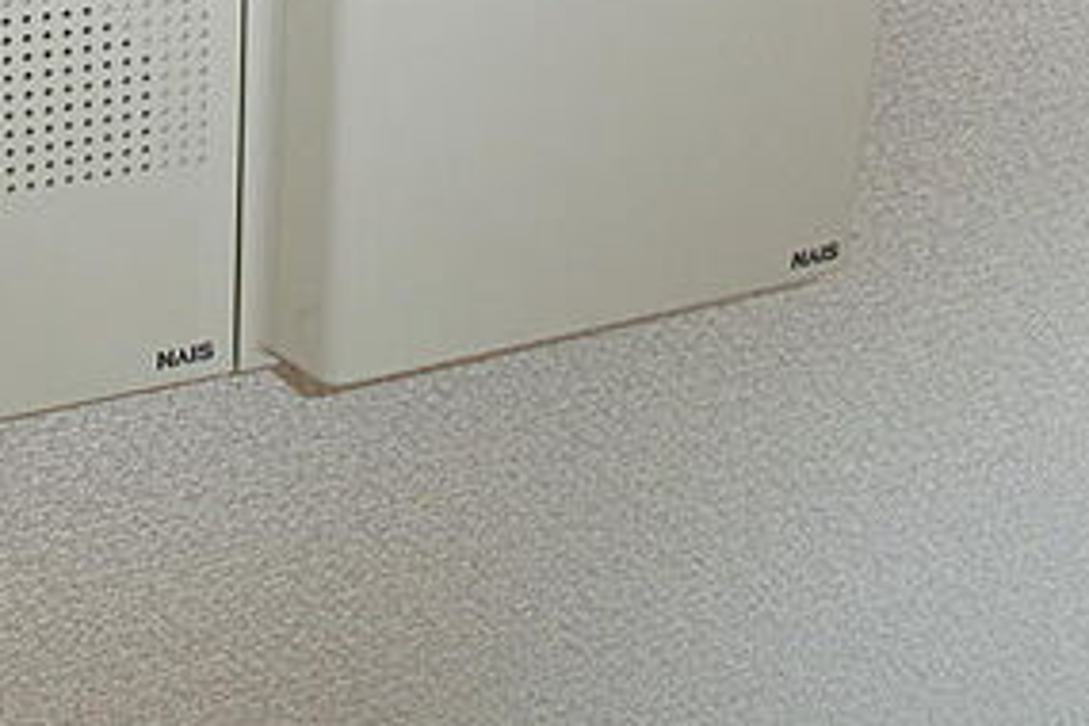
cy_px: -118
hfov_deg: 33.7
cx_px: 107
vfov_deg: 22.5
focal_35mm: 56
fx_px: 1694
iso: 100
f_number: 3
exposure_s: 1/60
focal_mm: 4.24
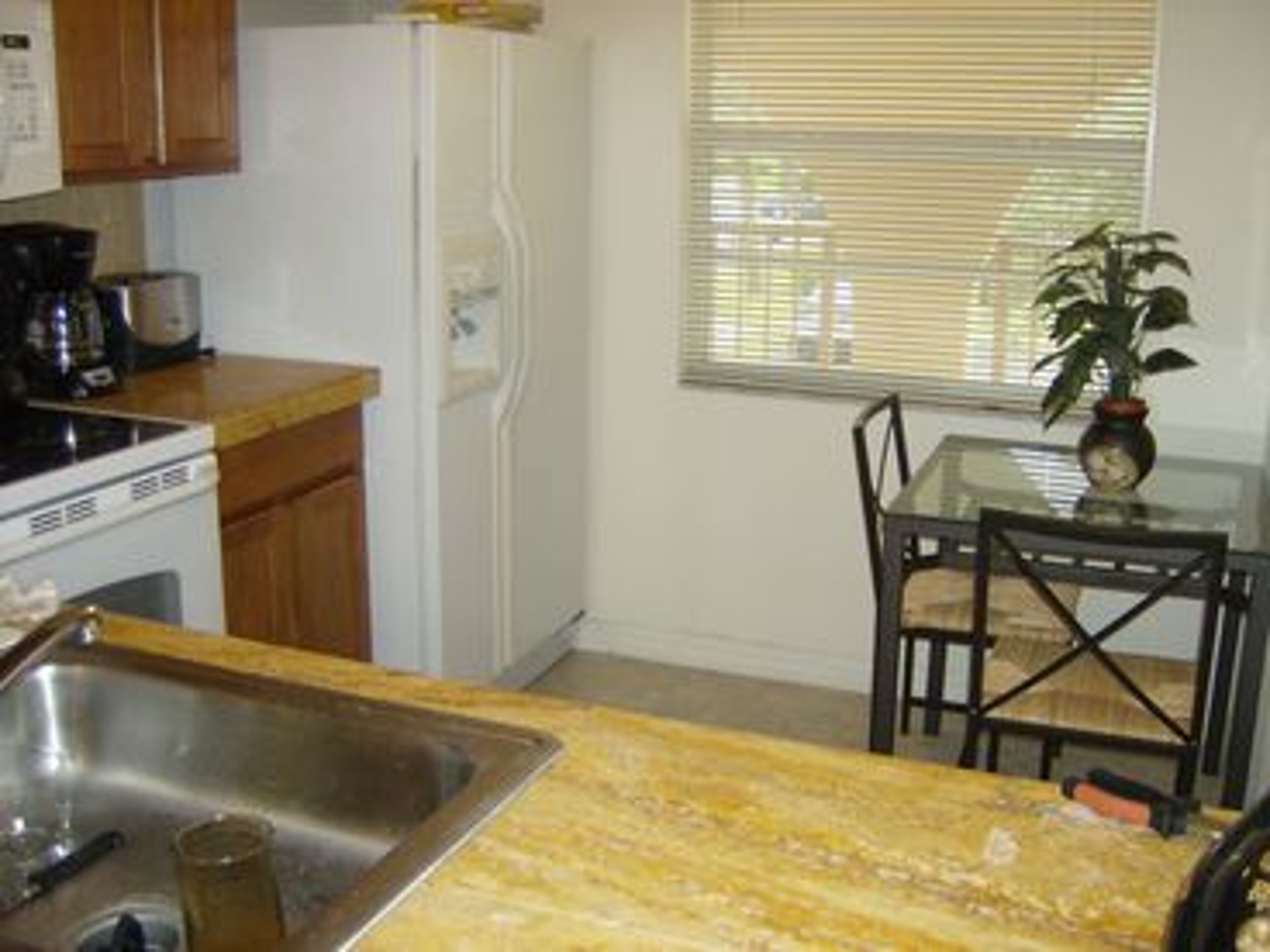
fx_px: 1321
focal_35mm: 36
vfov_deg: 39.7
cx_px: 635
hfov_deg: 51.4
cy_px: 476
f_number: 2.8
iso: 200
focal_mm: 6
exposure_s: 1/60
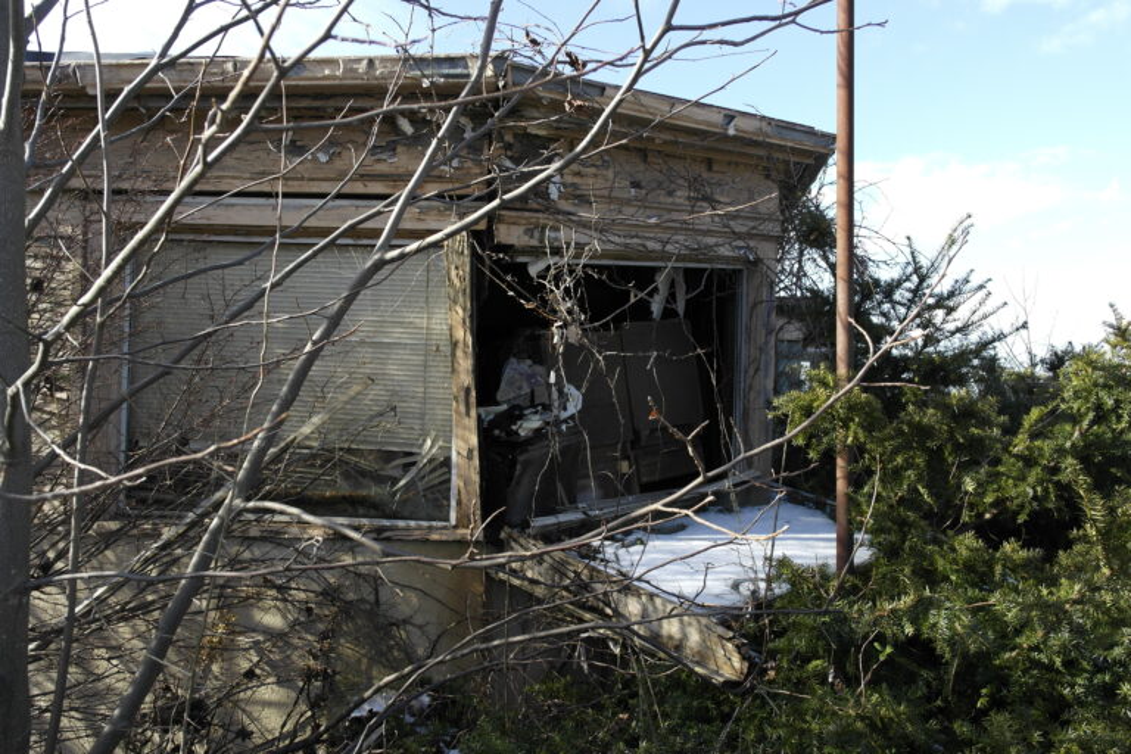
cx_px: 566
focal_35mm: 30
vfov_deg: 43.6
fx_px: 942
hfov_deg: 61.9
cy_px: 377
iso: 100
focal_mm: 20
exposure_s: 1/160
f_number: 5
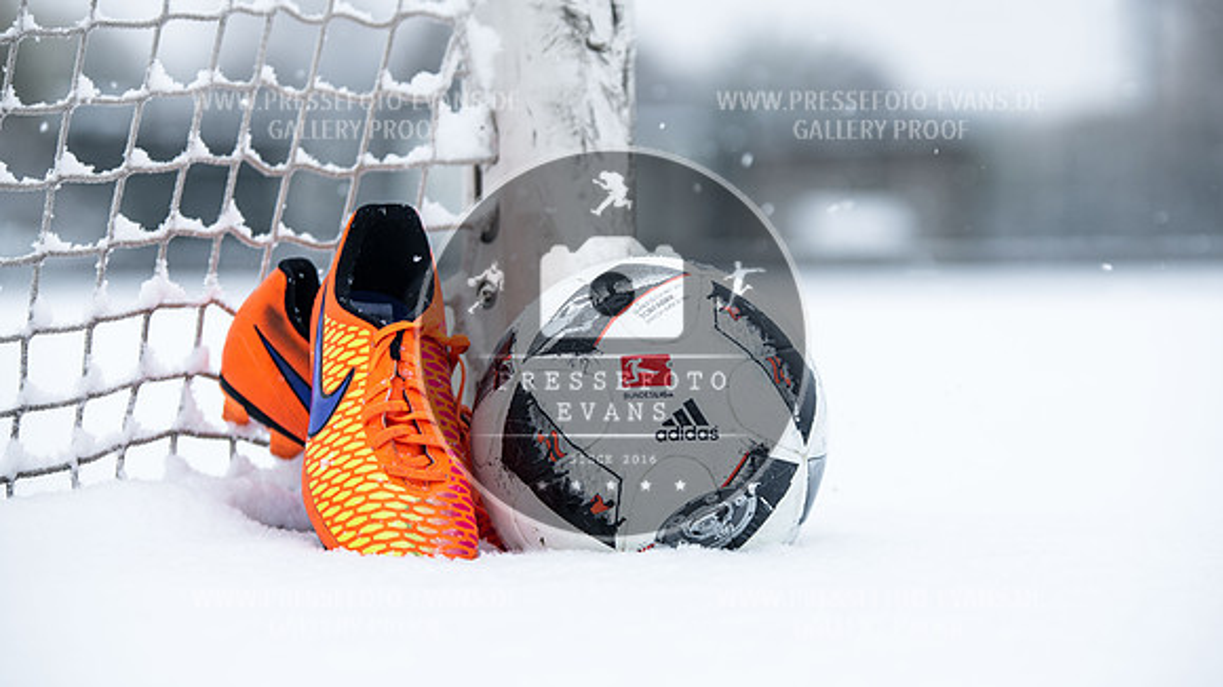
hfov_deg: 16.0
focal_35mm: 134
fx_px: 4352
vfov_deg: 9.0
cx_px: 627
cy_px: 335
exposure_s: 1/500
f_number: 4
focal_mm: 122
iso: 160
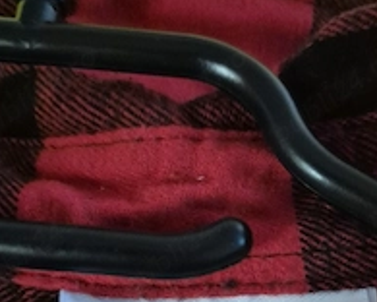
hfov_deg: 40.2
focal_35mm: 46
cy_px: 271
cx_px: 222
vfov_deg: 31.3
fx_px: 513
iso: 1600
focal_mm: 5.4
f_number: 1.8
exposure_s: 1/25
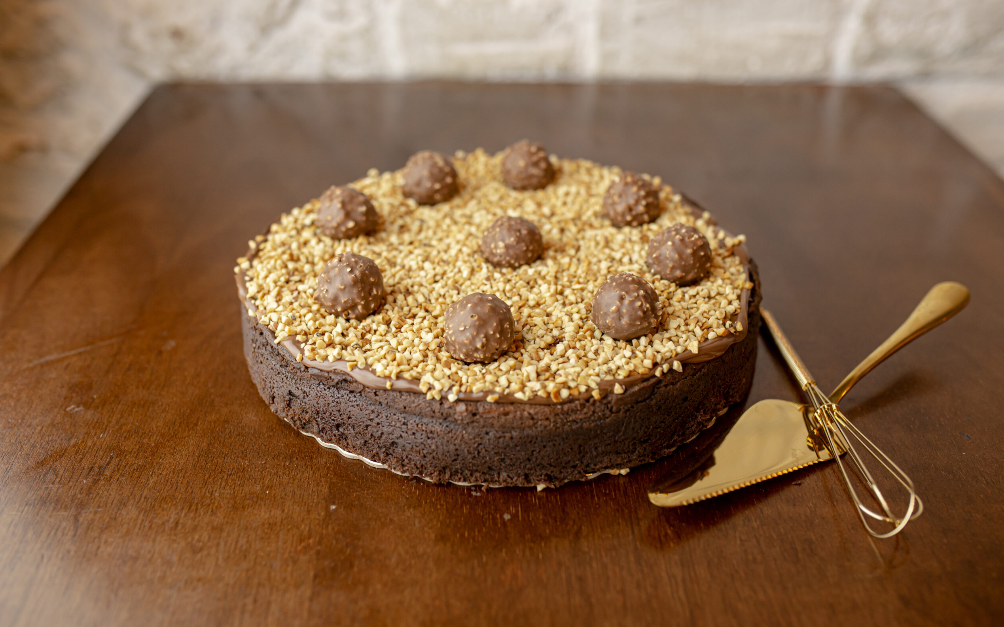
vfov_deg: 35.3
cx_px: 498
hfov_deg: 54.0
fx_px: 985
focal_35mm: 36
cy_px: 301
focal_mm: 35
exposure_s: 1/200
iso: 800
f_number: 3.2
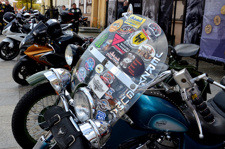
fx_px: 243
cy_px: 74
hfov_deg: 49.6
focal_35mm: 39
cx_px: 112
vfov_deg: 34.1
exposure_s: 1/500
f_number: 11
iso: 500
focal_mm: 26
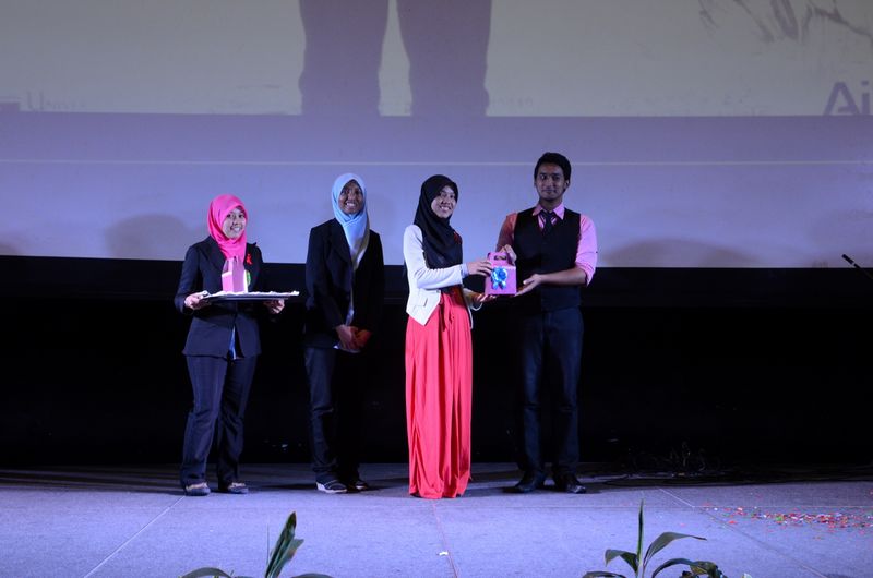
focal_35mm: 48
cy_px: 289
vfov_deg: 28.0
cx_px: 436
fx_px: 1162
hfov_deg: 41.2
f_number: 5
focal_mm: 32
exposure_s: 1/80
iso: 1000
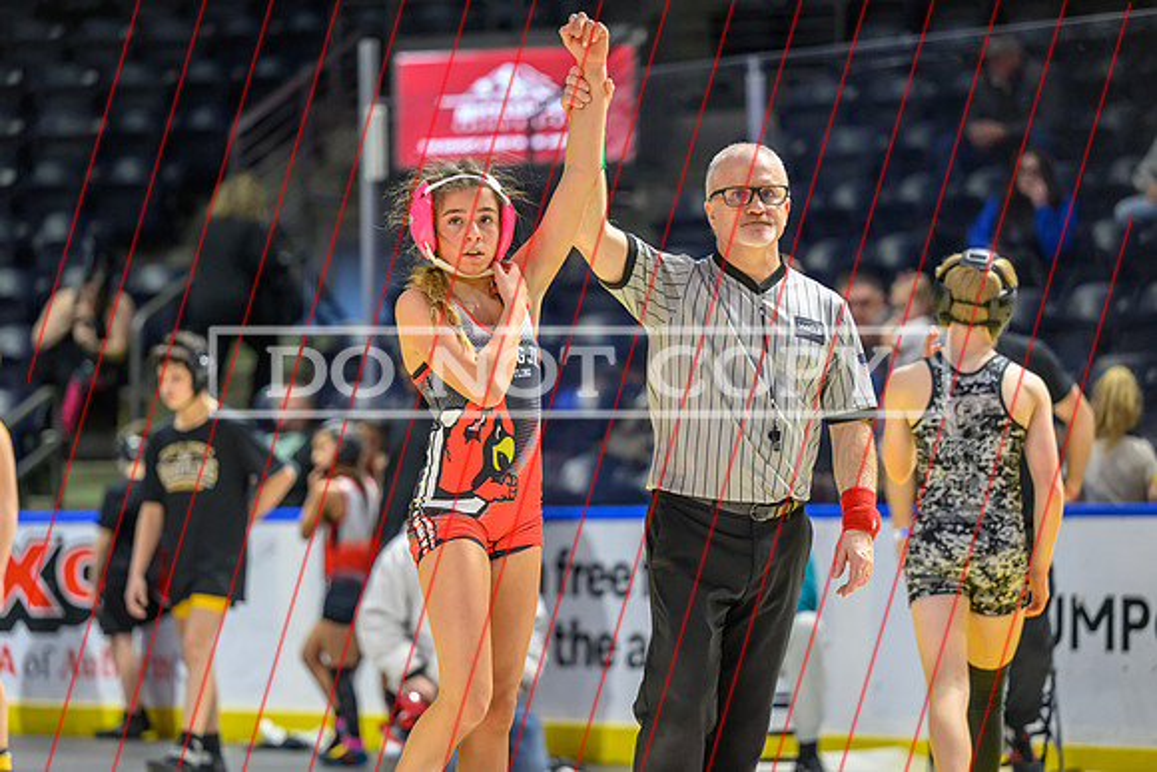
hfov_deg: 14.5
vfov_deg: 9.7
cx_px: 549
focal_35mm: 142
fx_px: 4551
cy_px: 389
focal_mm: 130
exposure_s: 1/800
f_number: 2.8
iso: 5000
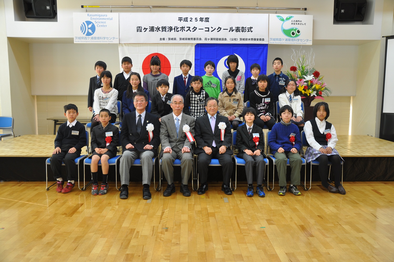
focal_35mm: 33
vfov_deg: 39.9
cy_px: 131
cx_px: 197
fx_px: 361
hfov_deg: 57.3
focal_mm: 22
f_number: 4
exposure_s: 1/15
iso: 200
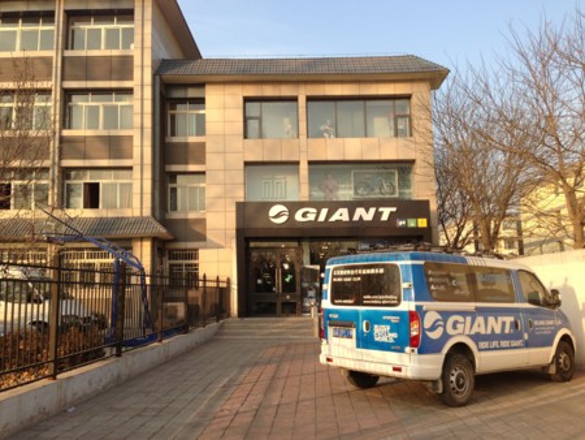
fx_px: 558
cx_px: 292
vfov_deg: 43.0
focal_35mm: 33
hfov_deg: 55.3
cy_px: 220
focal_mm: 4.13
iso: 50
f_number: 2.4
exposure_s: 1/393
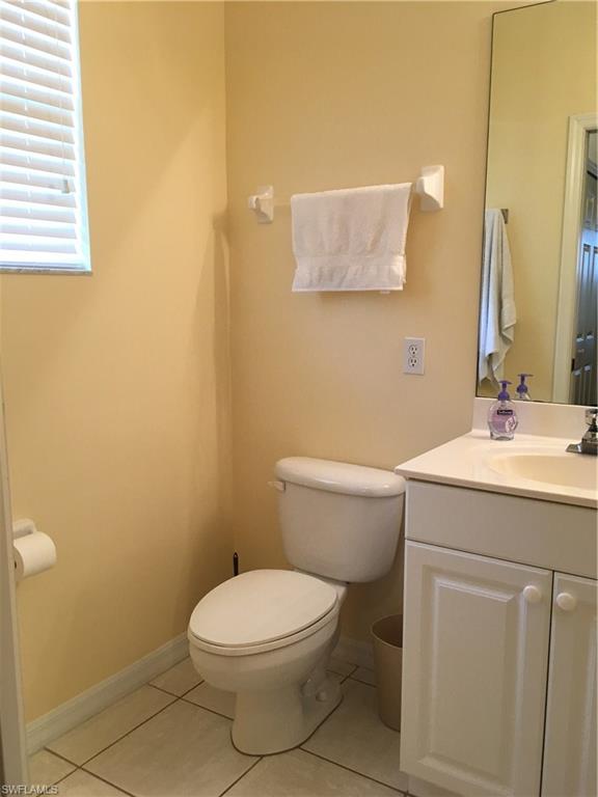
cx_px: 299
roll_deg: +0.5
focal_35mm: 29
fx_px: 668
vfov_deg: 61.7
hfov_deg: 48.2
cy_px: 398
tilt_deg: -9.9
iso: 40
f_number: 2.2
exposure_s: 1/30
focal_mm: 4.15
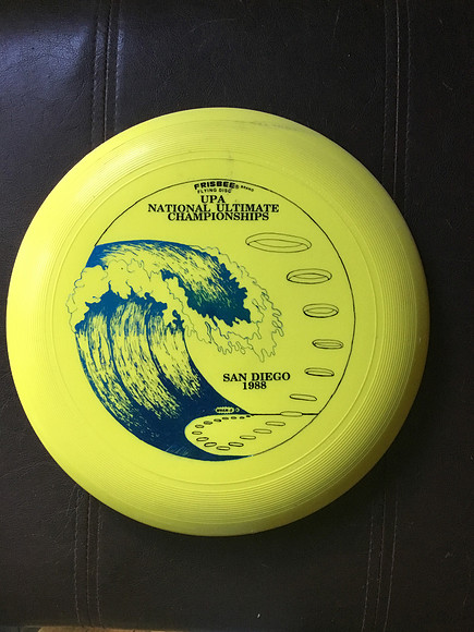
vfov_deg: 58.4
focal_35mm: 31
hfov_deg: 45.4
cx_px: 237
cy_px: 316
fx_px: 566
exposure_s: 1/30
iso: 200
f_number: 2.4
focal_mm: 3.3
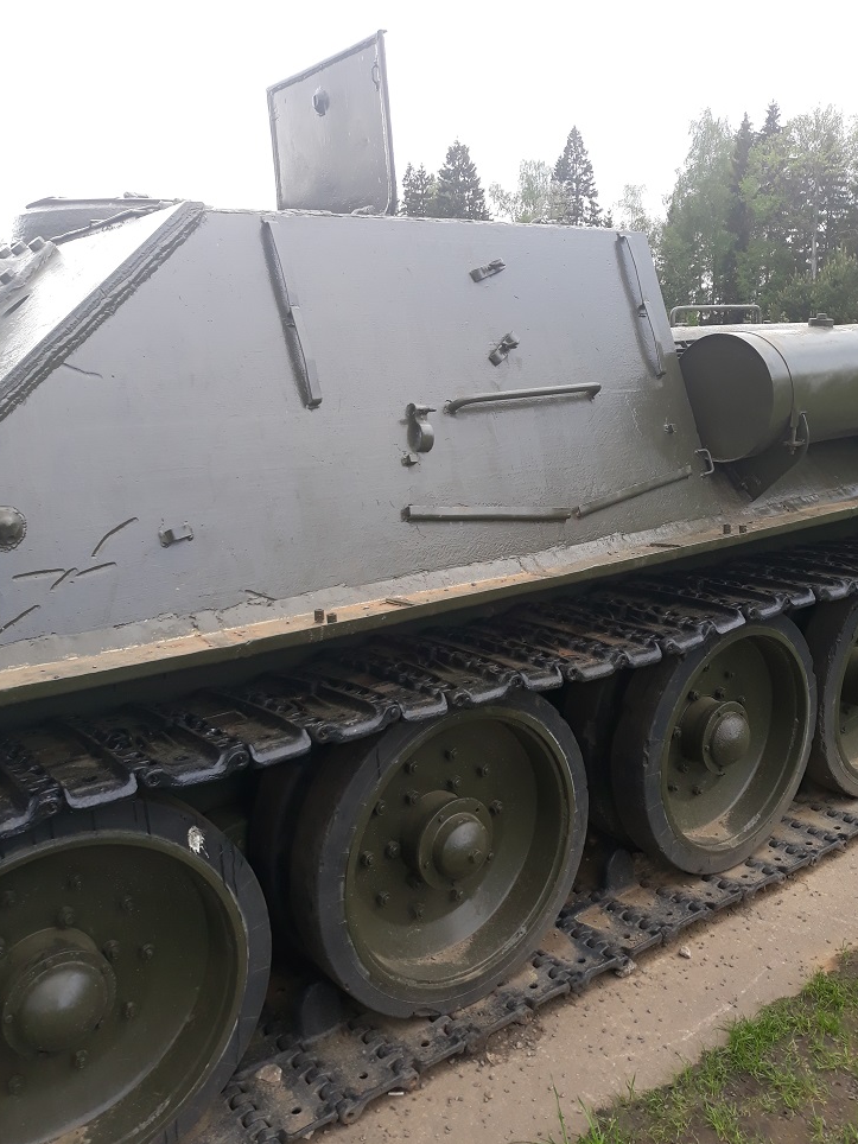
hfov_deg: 49.7
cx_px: 434
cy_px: 554
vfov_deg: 63.4
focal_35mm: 28
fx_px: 925
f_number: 1.7
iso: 40
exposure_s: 1/188
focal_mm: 3.71
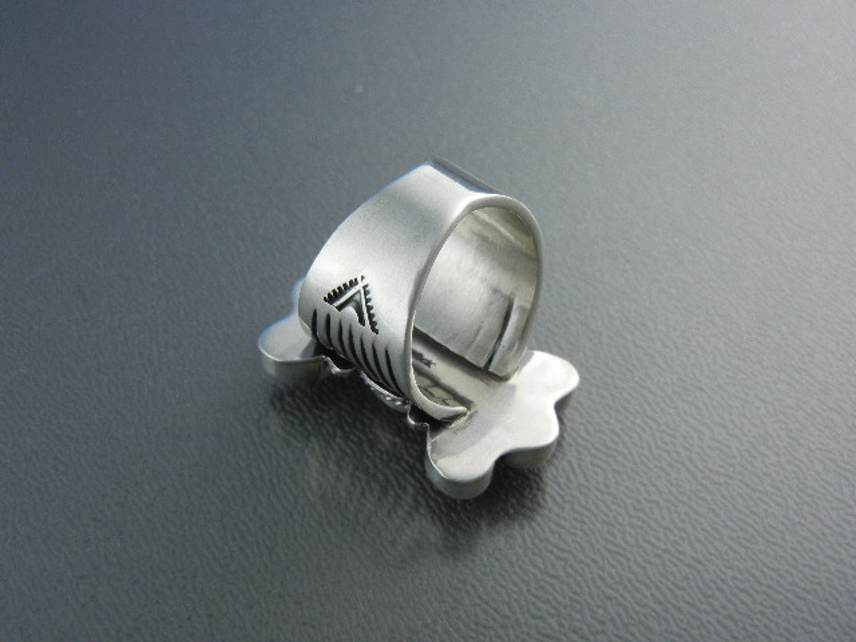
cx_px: 428
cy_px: 321
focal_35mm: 52
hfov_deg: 36.8
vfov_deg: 28.0
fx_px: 1286
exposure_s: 1/40.8
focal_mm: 9.3
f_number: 3.9
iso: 400
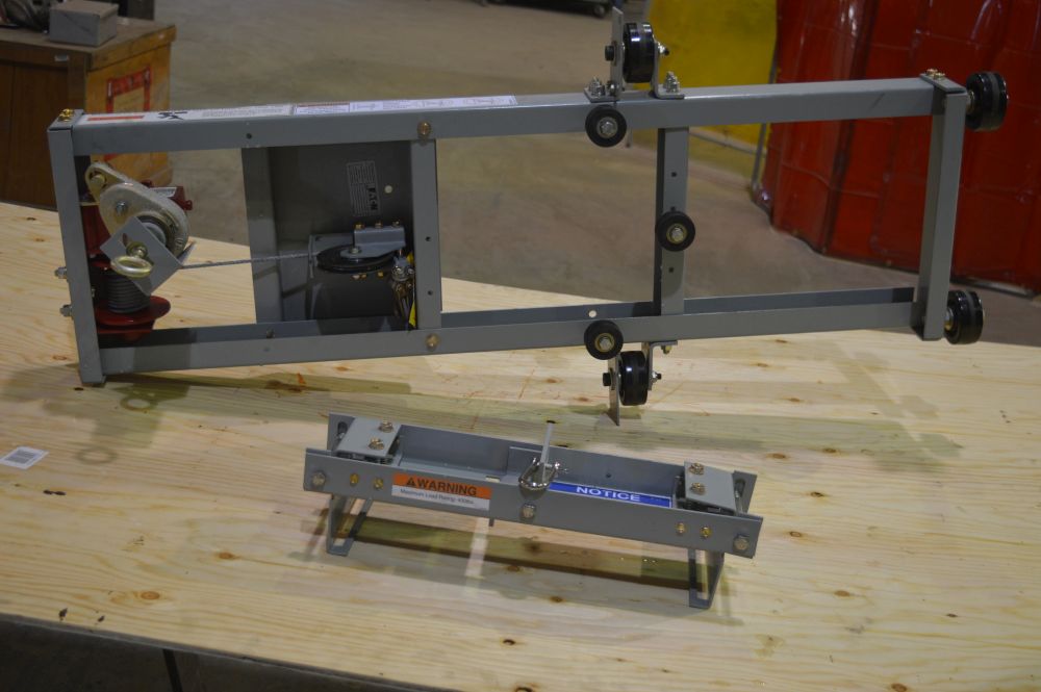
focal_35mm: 48
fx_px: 1387
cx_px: 520
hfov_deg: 41.1
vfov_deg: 28.0
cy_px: 346
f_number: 4.5
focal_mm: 32
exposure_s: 1/25
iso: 400
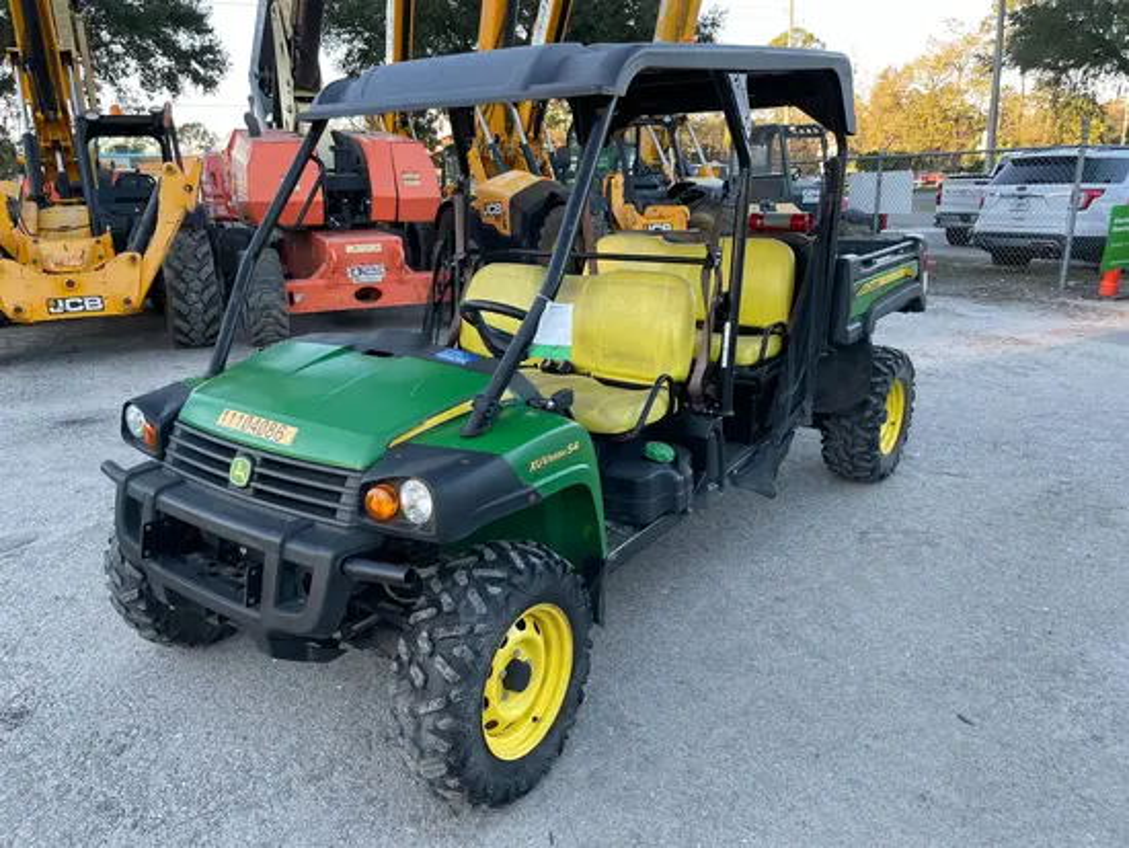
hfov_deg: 67.3
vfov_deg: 53.1
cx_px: 564
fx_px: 848
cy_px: 424
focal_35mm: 26
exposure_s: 1/121
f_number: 1.6
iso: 40
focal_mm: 4.2
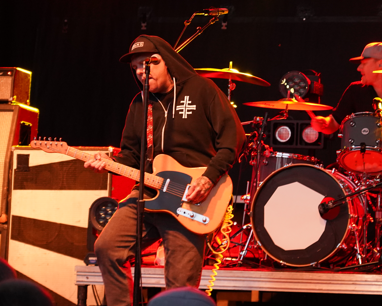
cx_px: 329
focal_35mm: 146
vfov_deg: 10.6
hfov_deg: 13.1
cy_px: 77
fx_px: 1651
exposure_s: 1/160
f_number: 4
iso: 4000
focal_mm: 78
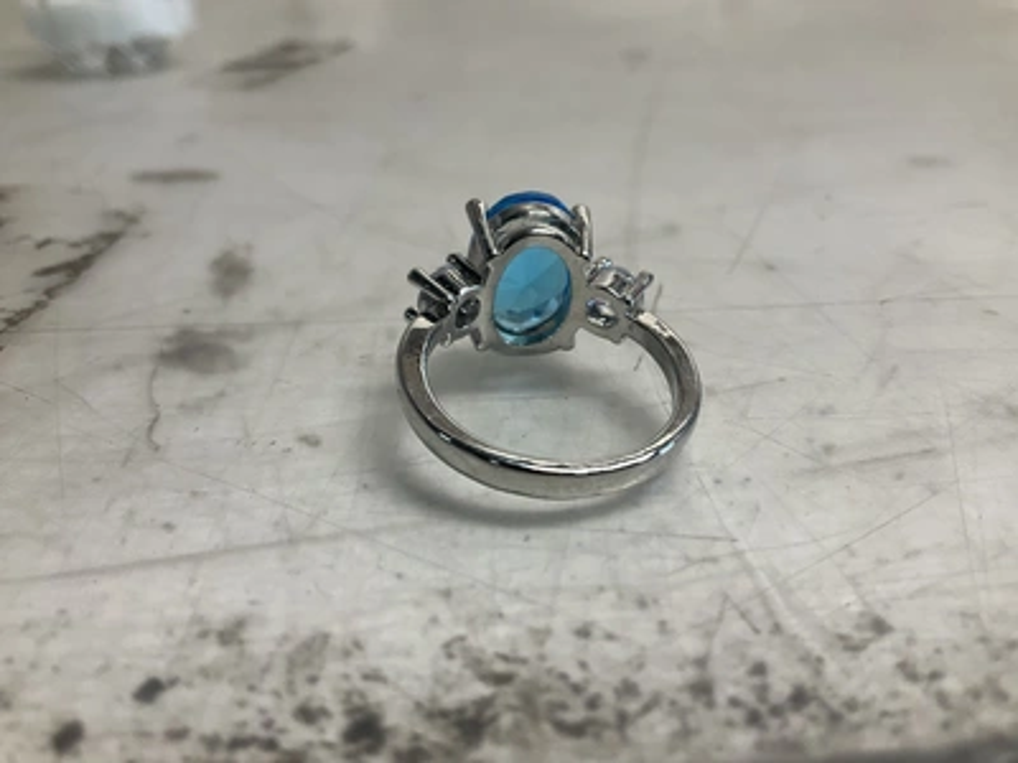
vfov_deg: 48.2
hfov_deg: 61.7
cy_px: 382
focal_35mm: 29
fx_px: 853
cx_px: 509
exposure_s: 1/120
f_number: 1.8
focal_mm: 3
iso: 50
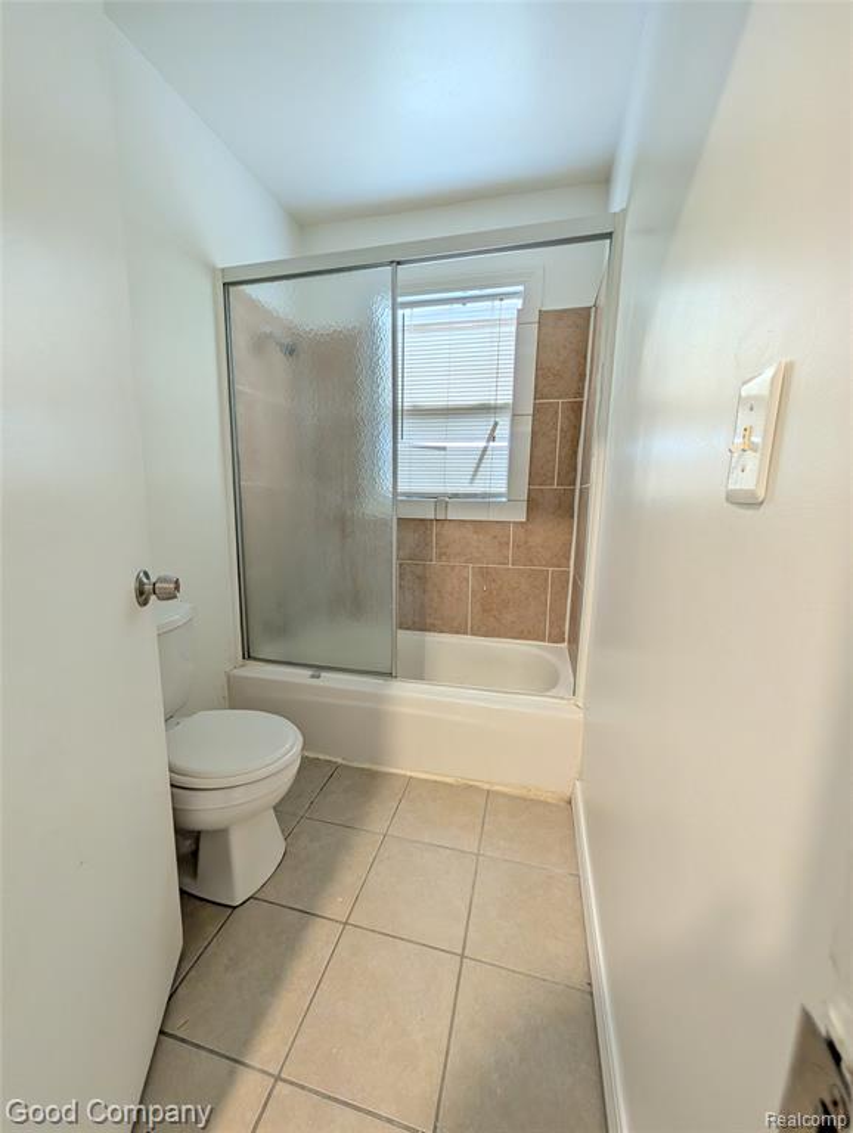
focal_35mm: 12
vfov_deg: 110.5
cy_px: 566
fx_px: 393
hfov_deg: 94.6
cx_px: 426
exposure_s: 1/120
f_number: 1.7
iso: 169
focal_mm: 2.02
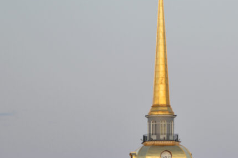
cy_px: 44
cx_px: 262
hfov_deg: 5.5
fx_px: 2490
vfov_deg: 3.6
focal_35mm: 377
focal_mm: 105
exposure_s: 1/13
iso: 100
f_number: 5.6
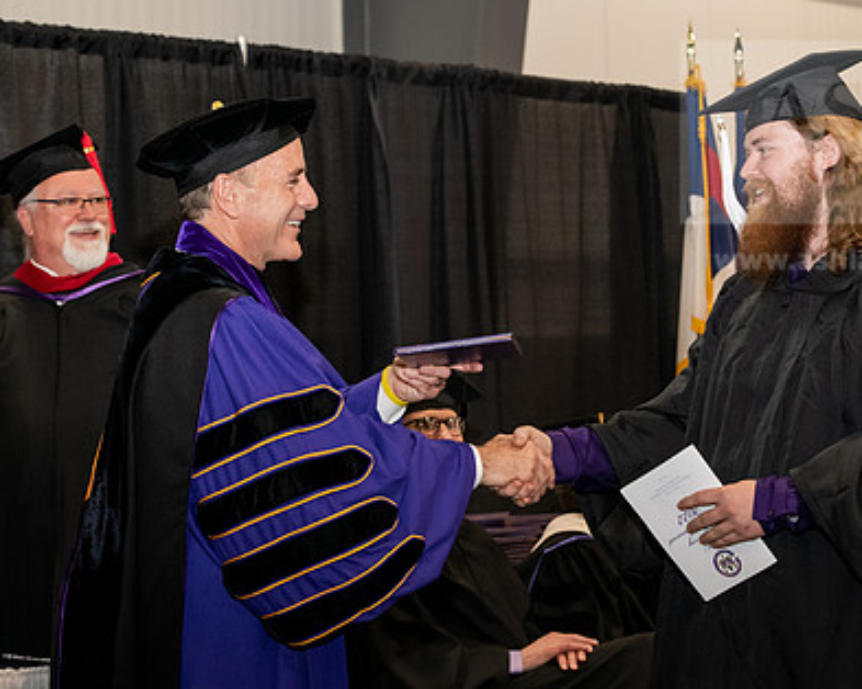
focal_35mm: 97
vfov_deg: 15.8
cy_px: 306
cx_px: 614
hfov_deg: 19.7
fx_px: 2473
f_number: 5.6
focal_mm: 70
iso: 2500
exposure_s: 1/200
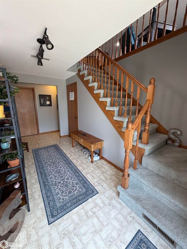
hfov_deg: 85.7
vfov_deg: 102.1
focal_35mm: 14
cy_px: 124
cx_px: 94
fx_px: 101
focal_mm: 2.22
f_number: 2.2
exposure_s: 1/120
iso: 250
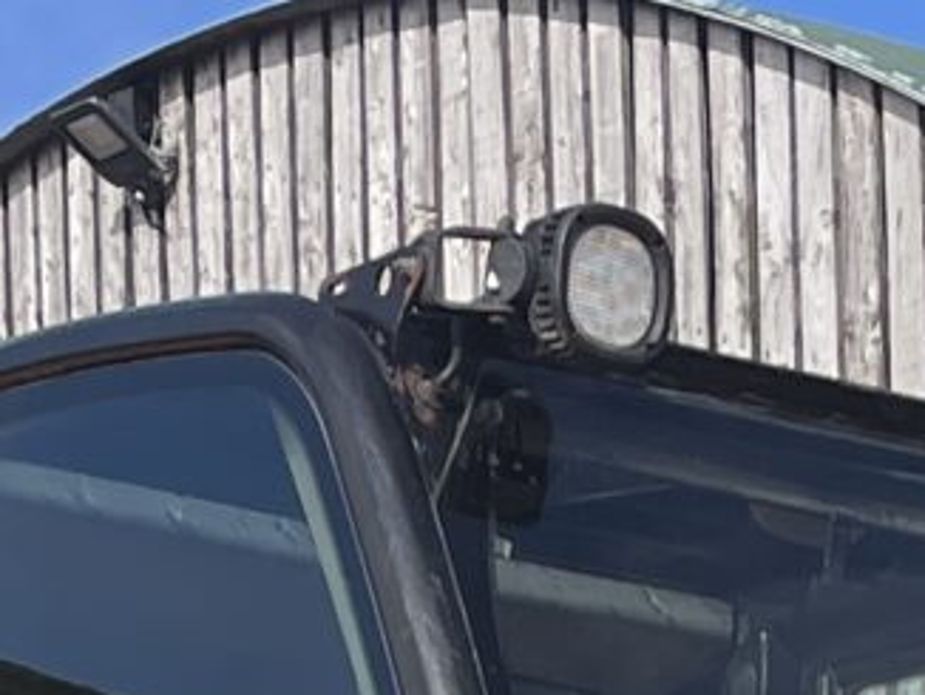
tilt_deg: -9.9
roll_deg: +0.5
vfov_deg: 6.2
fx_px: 5455
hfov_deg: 9.7
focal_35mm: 204
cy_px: 2678
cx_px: 726
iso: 32
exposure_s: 1/2817
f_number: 1.6
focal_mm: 4.2
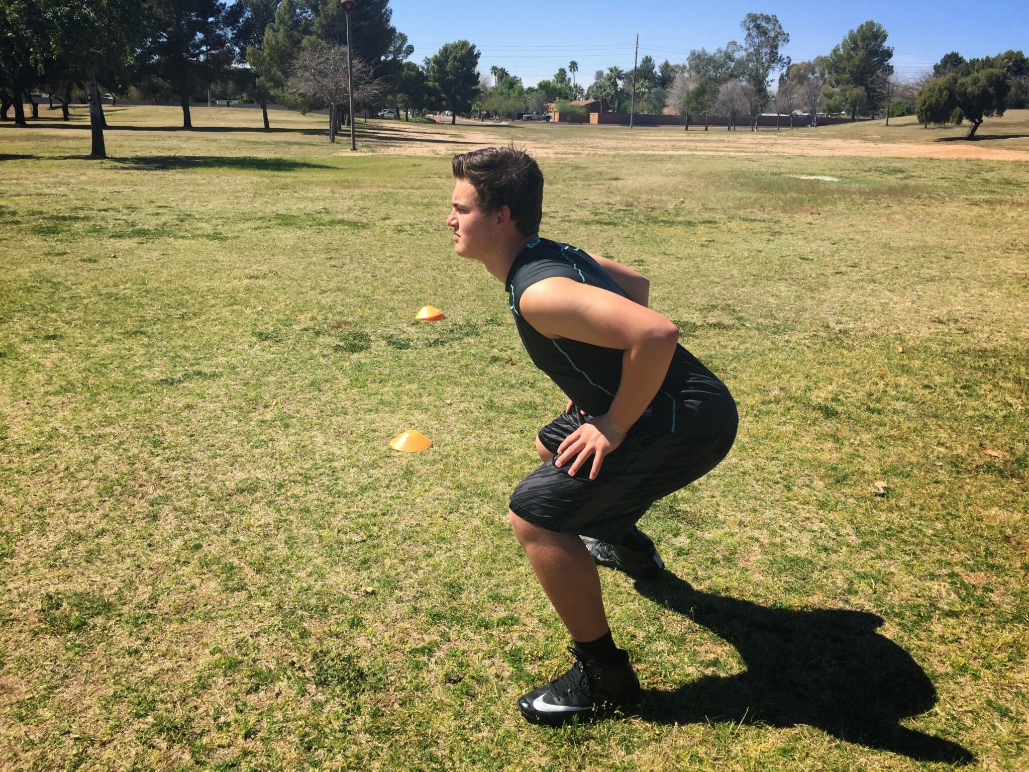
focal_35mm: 29
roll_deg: -2.8
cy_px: 386
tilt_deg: -15.8
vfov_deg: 48.2
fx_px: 862
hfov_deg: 61.7
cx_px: 514
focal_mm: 4.15
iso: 32
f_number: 2.2
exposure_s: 1/1799
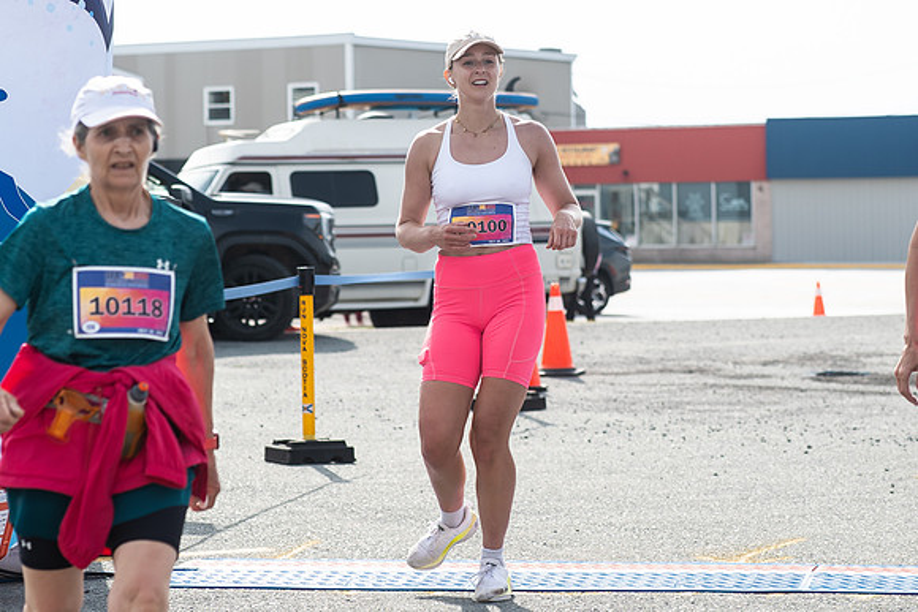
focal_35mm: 122
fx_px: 3105
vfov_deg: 11.2
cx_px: 459
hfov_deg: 16.8
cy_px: 121
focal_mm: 70
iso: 250
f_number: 4.5
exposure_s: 1/1600
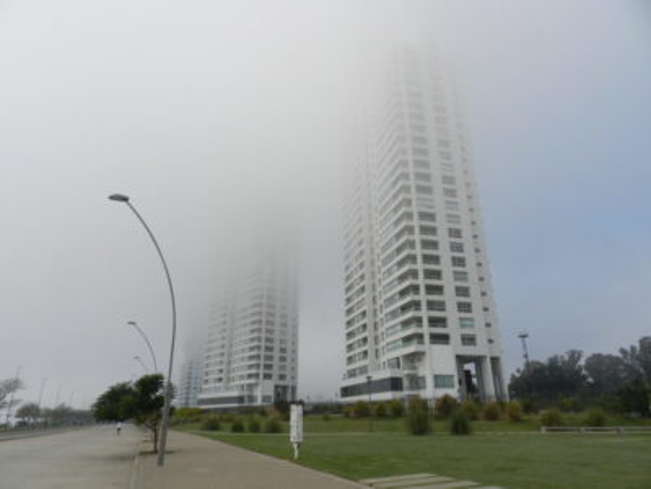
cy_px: 244
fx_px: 433
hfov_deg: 73.9
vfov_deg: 58.9
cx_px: 326
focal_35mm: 23
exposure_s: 1/800
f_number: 4.5
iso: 160
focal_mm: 4
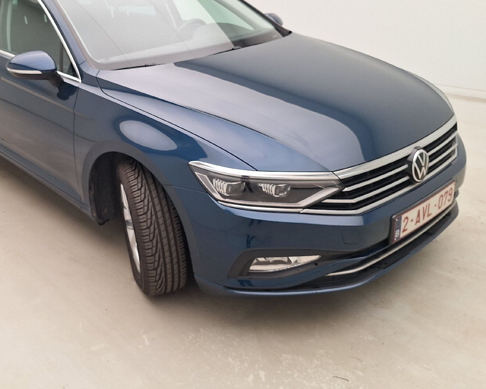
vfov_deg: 42.0
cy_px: 159
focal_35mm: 35
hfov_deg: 50.7
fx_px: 503
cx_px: 168
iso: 50
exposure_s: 1/100
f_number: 1.8
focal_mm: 5.54
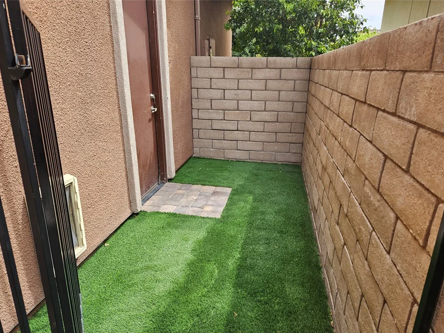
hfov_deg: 71.6
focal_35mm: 24
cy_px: 173
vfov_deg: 56.8
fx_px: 308
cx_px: 230
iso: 40
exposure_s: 1/437
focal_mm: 5.4
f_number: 1.8
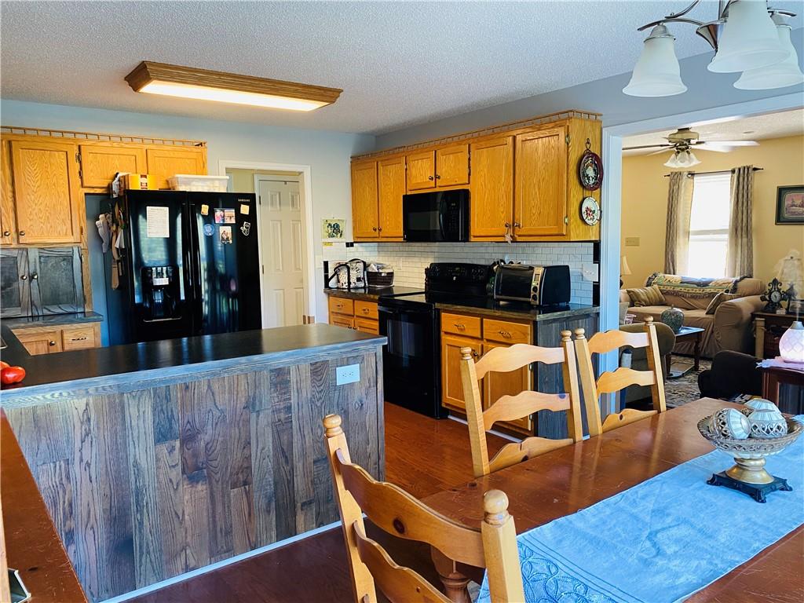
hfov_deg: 67.3
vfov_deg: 53.1
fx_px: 604
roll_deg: +1.0
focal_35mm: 26
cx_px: 402
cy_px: 302
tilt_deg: -5.4
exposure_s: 1/60
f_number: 1.8
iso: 250
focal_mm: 4.25
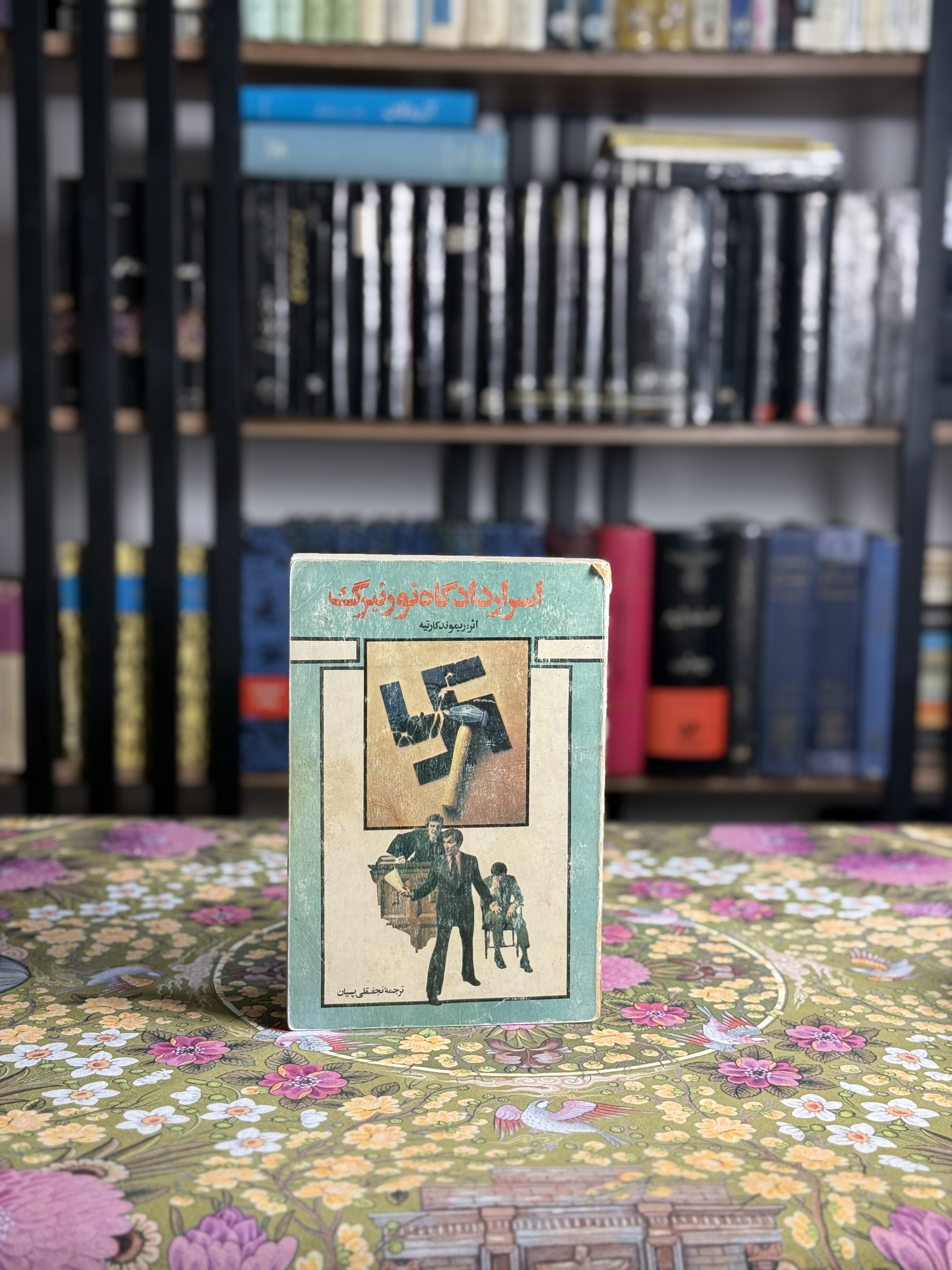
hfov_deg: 30.3
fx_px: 1760
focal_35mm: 48
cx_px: 476
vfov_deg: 39.7
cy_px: 635
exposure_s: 1/100
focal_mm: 6.76
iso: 100
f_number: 1.78
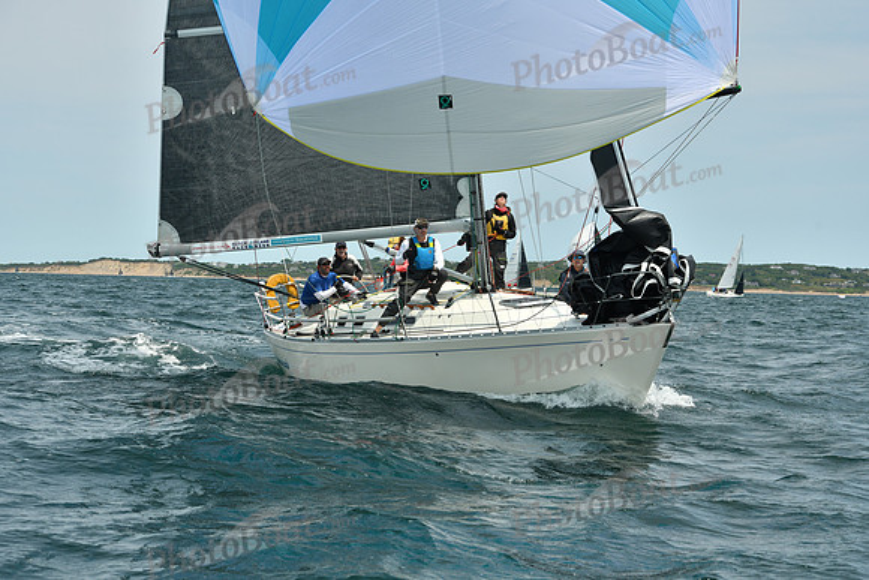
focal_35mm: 82
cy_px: 290
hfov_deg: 24.8
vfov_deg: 16.7
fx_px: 1980
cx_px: 434
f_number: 8
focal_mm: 82
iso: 320
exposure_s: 1/1250
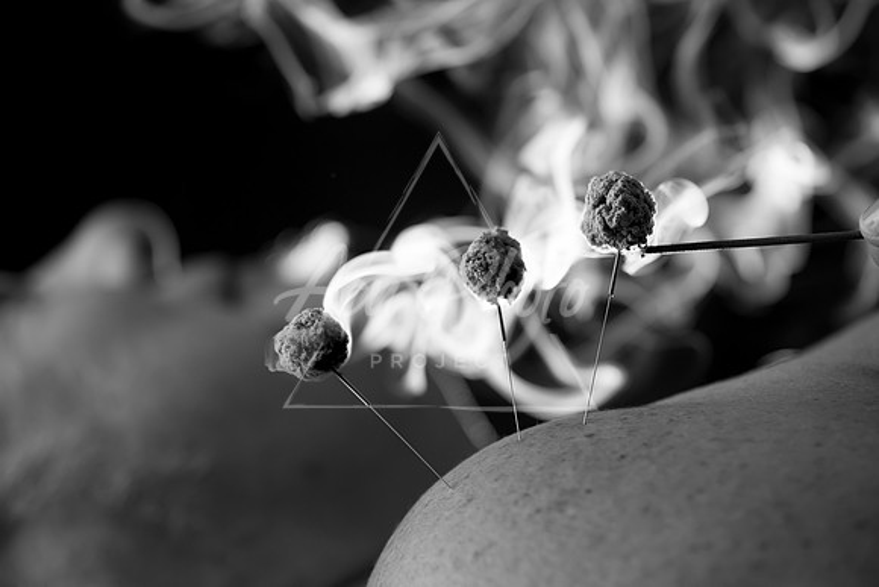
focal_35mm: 105
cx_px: 440
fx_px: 2564
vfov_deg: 13.0
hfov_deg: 19.5
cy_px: 294
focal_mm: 105
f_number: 5
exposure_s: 1/200
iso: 800
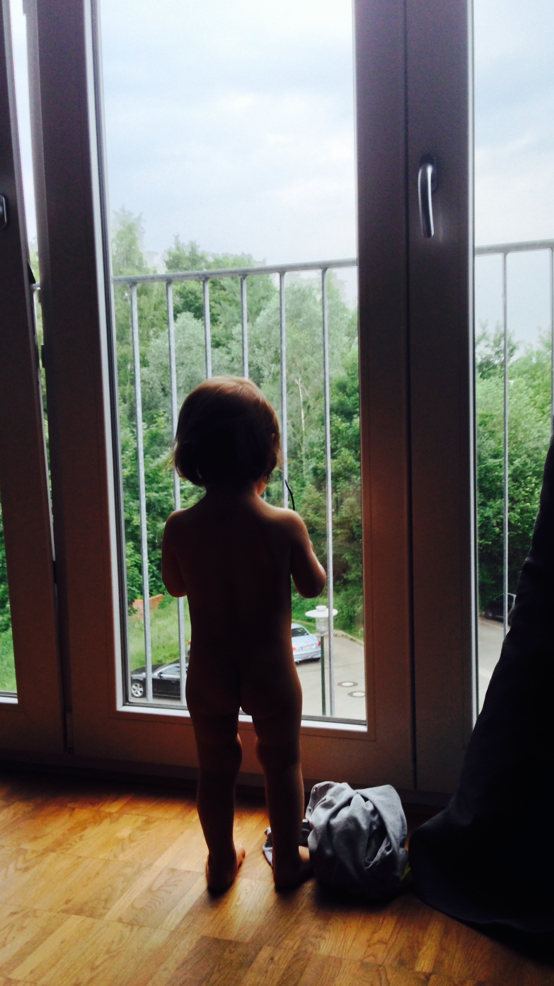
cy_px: 493
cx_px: 305
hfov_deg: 32.8
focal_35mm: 36
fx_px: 940
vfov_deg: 55.3
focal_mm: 4.12
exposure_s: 1/30
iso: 50
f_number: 2.4
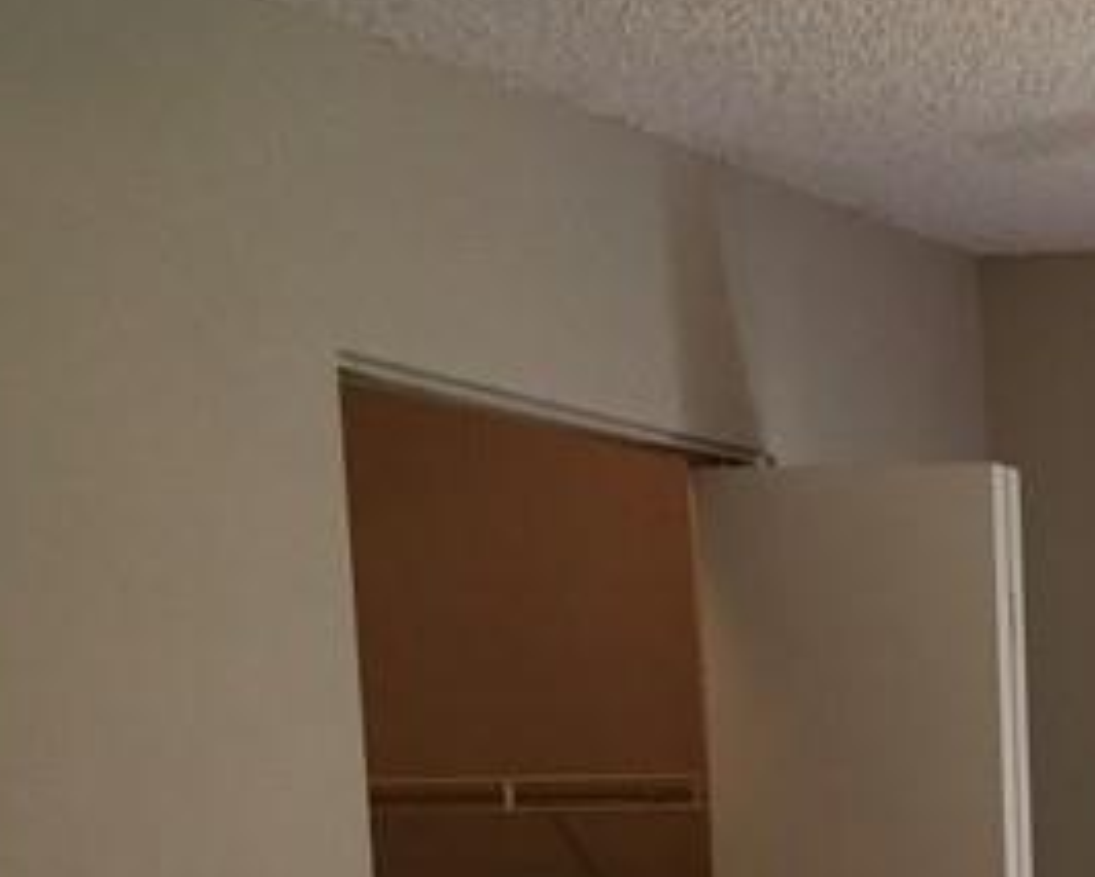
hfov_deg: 15.7
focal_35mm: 109
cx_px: 1807
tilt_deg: -8.3
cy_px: 1482
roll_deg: -0.4
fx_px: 3534
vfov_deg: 13.0
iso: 40
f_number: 2.2
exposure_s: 1/60
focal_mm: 4.15
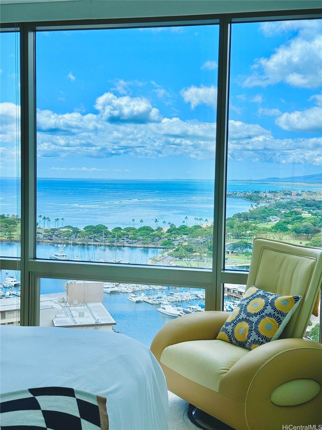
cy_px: 215
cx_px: 161
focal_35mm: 48
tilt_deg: -3.9
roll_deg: -0.4
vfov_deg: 39.7
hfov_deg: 30.3
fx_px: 595
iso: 64
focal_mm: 6.86
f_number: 1.78
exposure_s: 1/2513
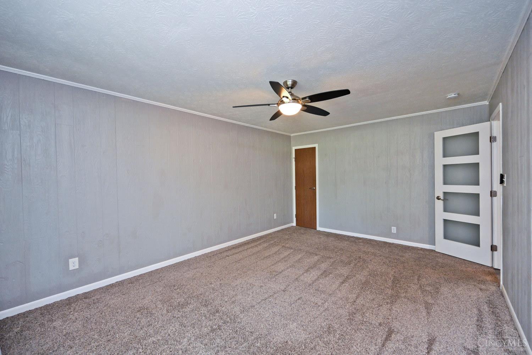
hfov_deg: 104.3
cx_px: 266
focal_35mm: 14
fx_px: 207
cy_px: 178
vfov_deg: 81.2
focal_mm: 14
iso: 1100
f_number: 4
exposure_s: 1/60
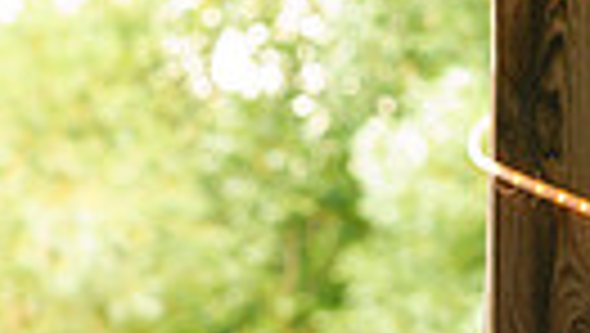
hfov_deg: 5.4
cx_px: -320
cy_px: 630
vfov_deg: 3.1
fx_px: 6155
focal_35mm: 393
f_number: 4
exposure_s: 1/160
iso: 1600
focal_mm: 85
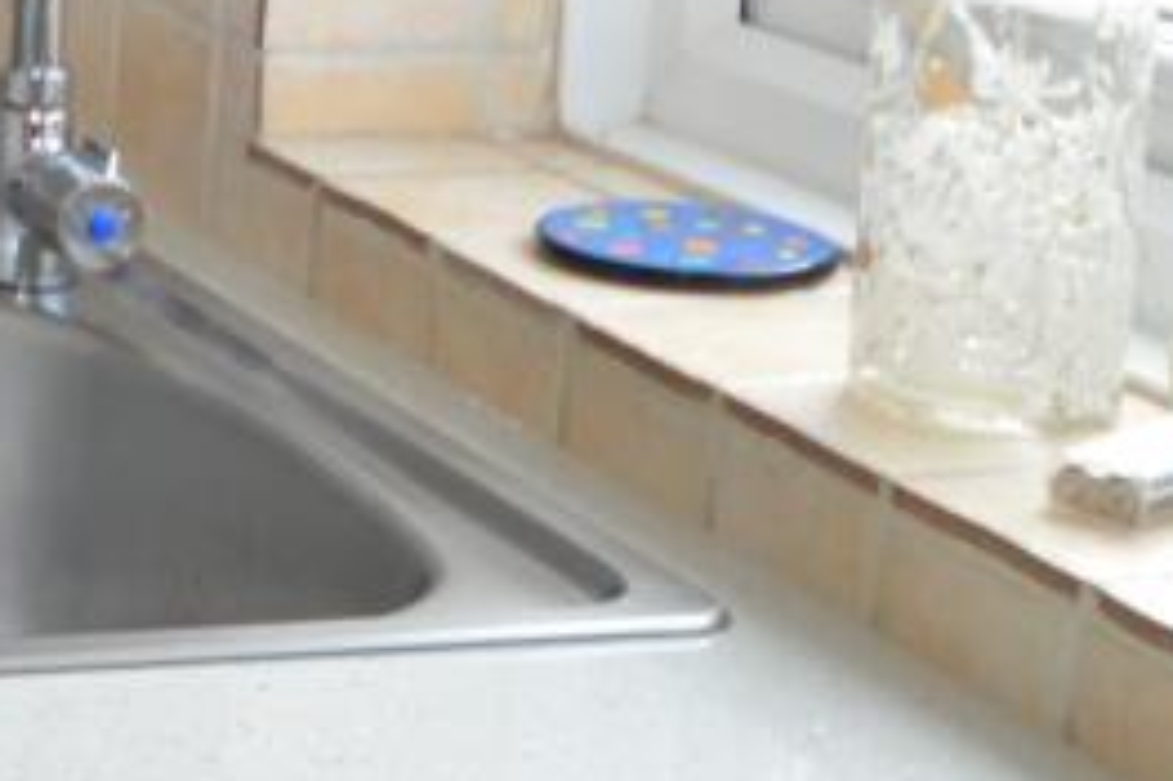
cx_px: -834
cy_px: -114
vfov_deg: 9.7
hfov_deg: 13.4
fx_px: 4559
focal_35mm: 140
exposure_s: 1/100
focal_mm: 24
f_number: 5
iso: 400
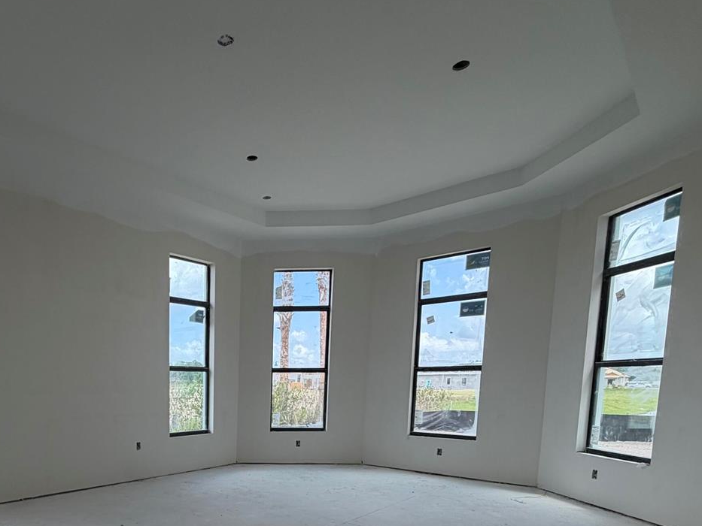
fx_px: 487
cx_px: 174
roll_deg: +0.2
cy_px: 440
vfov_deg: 52.2
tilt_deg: -6.7
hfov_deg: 67.0
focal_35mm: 24
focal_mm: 2.22
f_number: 2.2
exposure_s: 1/230
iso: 50
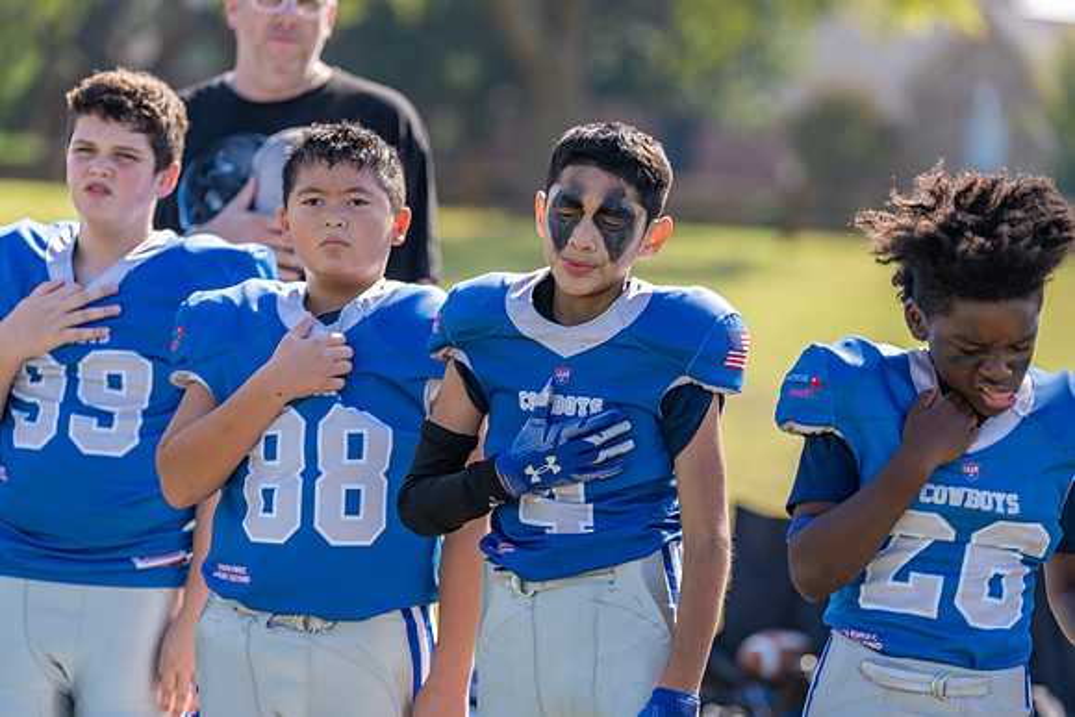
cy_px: 358
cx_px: 538
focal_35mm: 188
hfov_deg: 10.9
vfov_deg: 7.3
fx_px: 5615
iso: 100
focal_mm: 188
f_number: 3.5
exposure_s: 1/500
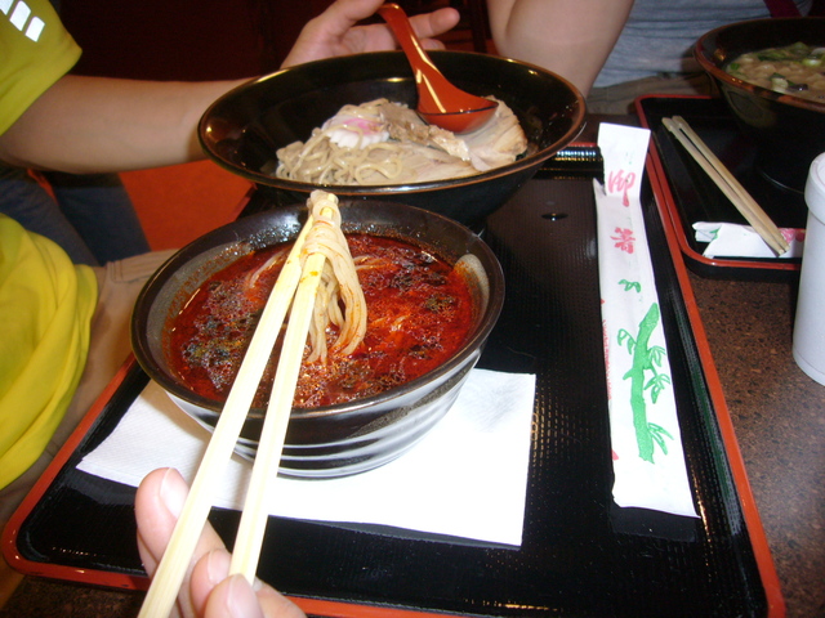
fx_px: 667
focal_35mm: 28
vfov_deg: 49.7
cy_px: 309
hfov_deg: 63.4
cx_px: 412
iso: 100
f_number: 2.8
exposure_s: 1/8
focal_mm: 4.6
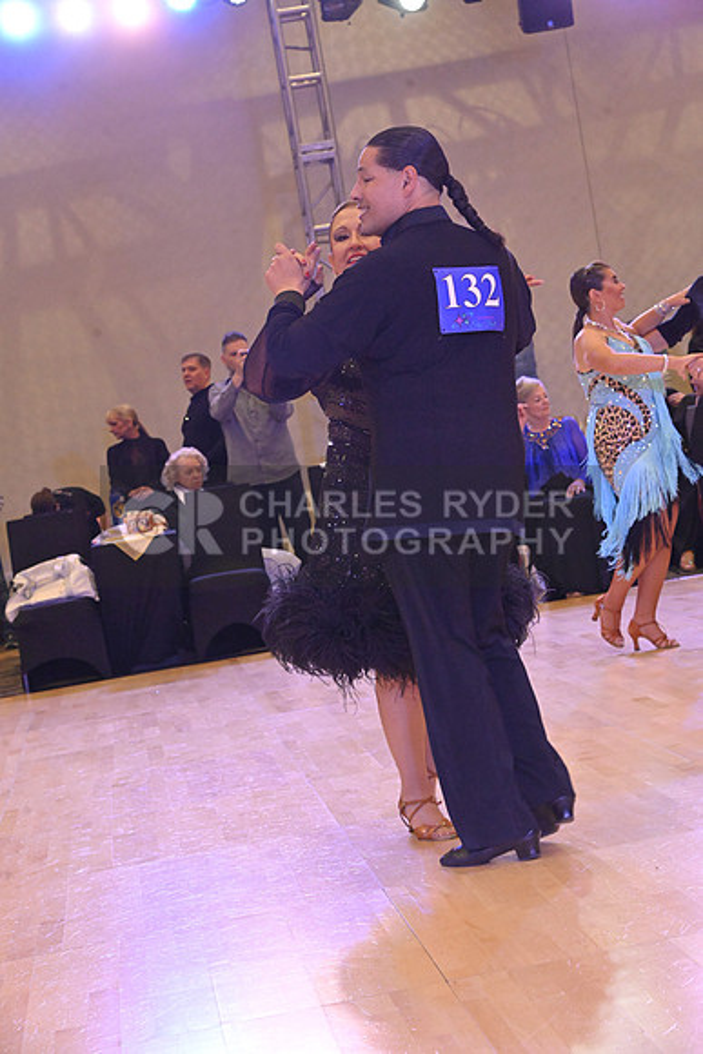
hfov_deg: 17.5
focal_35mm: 78
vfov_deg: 26.0
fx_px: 2283
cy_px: 527
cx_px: 352
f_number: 9
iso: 6400
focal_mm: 78
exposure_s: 1/200
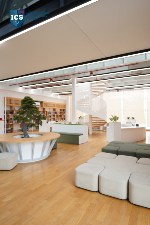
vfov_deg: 78.6
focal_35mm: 22
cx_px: 75
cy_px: 112
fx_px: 137
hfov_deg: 57.2
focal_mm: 14.7
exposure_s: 1/160
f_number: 2.8
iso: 250
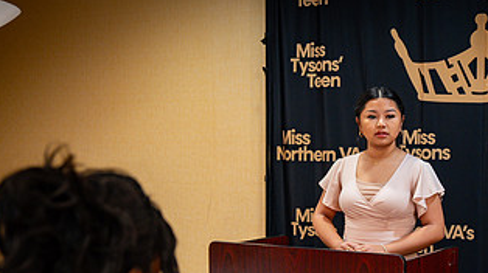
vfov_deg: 19.0
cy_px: 247
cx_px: 368
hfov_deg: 33.2
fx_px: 802
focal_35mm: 62
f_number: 2.8
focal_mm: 32
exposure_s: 1/125
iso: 800
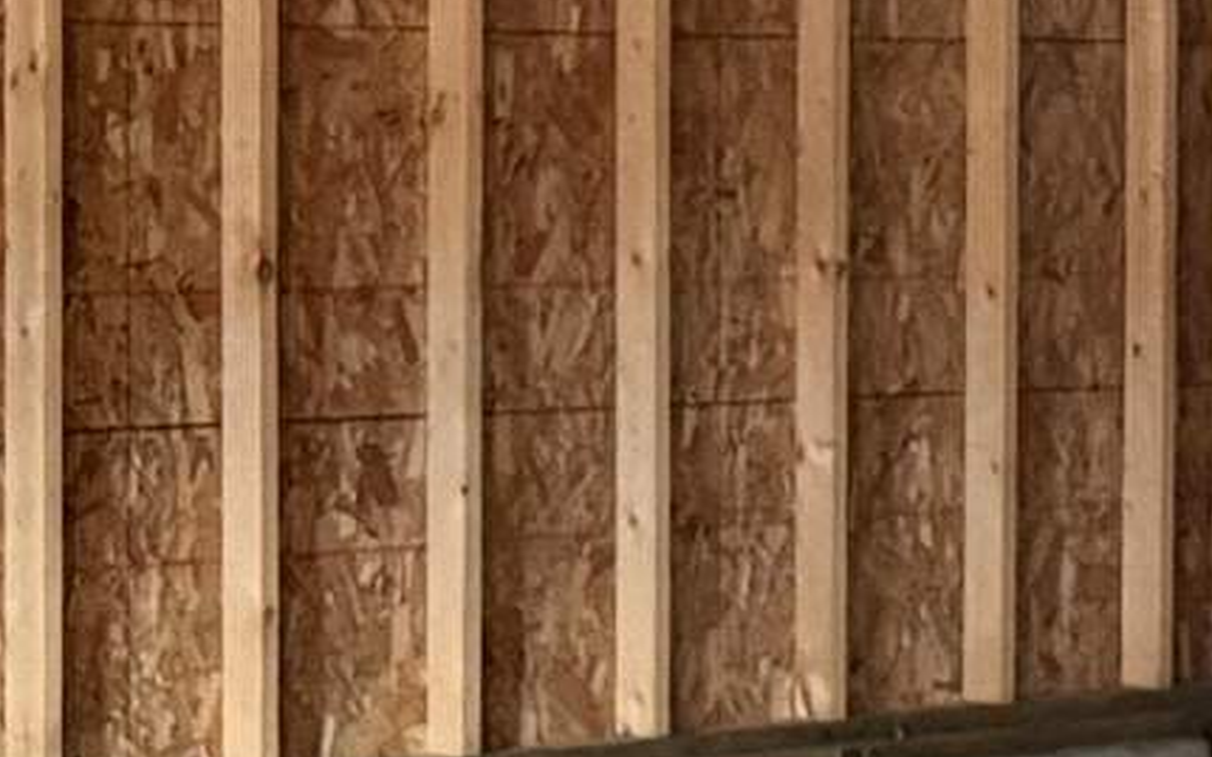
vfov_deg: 7.2
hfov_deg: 11.4
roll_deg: -0.4
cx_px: 1124
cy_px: 339
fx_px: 6011
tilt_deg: -1.4
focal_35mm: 182
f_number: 1.78
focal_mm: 6.76
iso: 640
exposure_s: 1/40
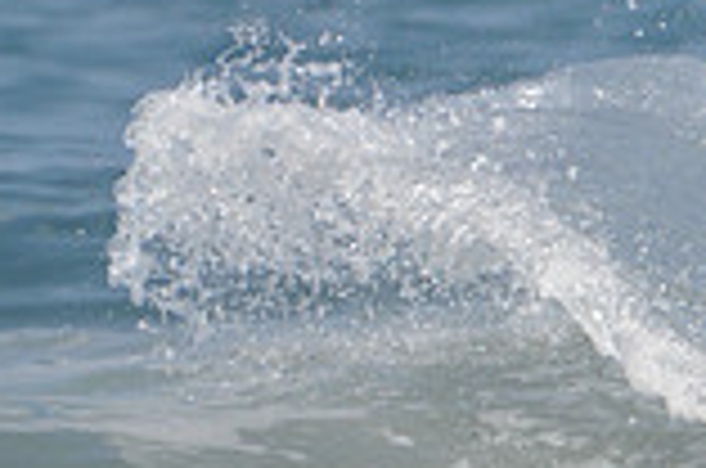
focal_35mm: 3048
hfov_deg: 0.7
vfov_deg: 0.4
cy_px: 295
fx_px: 59653
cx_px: 1286
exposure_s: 1/1600
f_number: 6.3
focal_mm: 550
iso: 400
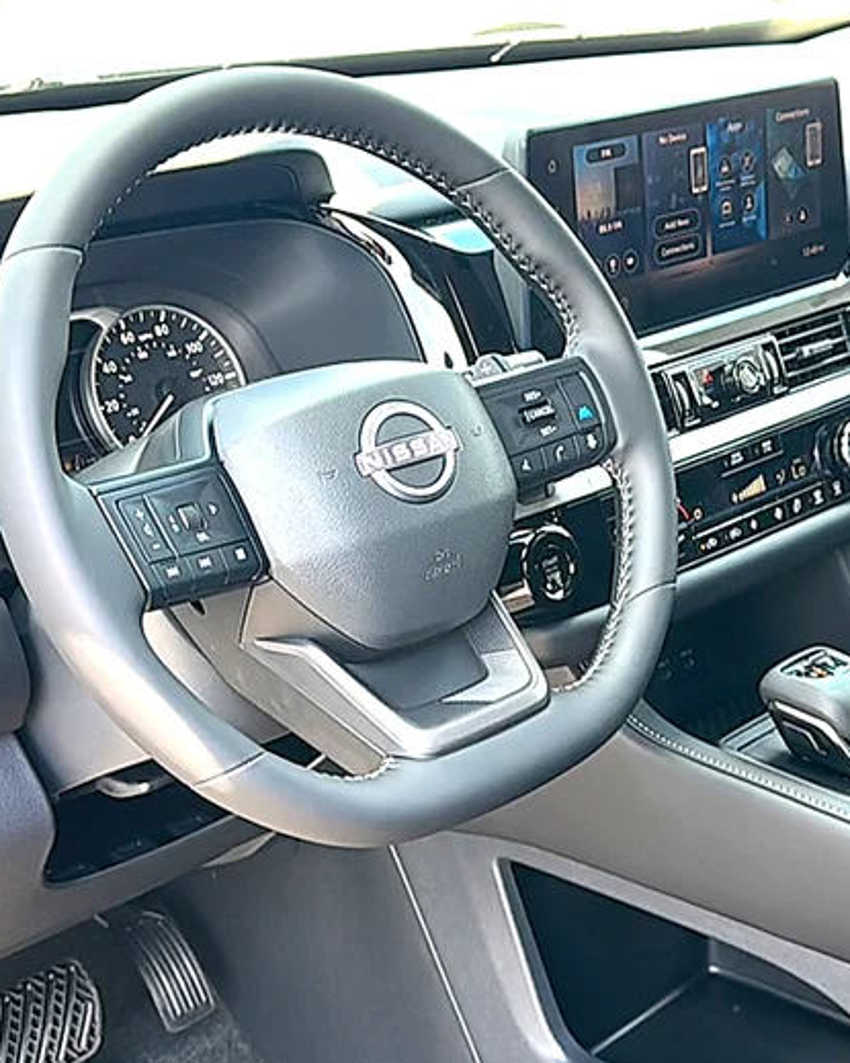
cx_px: 563
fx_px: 1573
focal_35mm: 50
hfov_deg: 30.0
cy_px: 532
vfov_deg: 37.3
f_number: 1.78
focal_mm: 6.86
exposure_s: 1/160
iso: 80
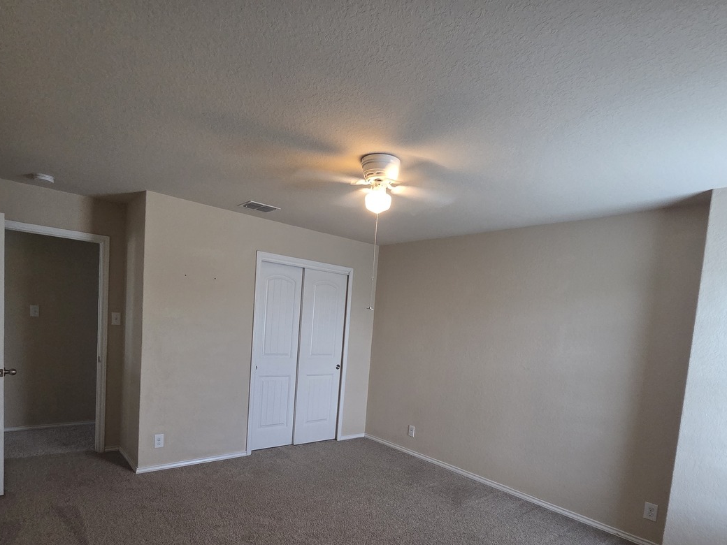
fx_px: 378
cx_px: 352
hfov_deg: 87.7
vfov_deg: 69.9
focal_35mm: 18
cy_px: 355
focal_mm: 2.2
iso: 500
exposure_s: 1/60
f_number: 2.2
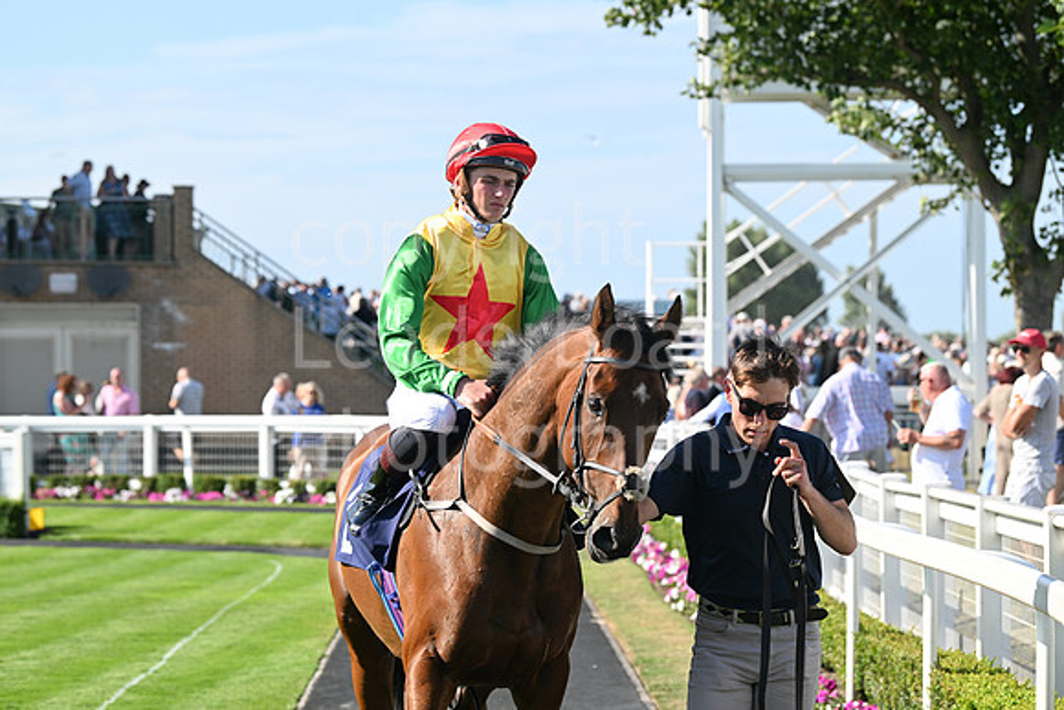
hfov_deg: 17.1
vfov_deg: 11.4
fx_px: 3547
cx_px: 532
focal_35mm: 120
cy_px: 355
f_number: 5.6
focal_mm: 120
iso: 400
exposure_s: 1/1250
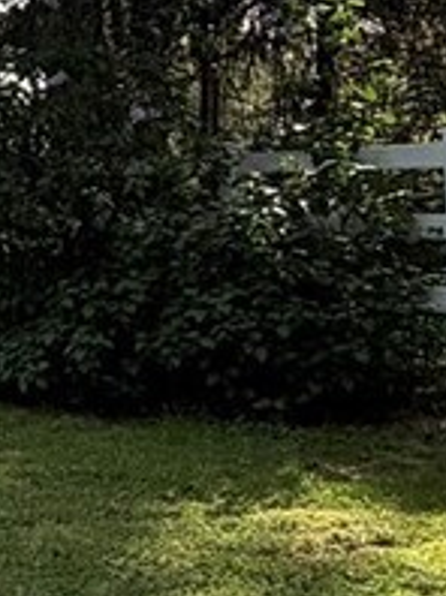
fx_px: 1756
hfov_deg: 11.4
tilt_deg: +6.6
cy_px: 60
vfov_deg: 19.0
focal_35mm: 102
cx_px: -699
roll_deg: -1.8
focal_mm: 2.22
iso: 50
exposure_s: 1/502
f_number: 2.2
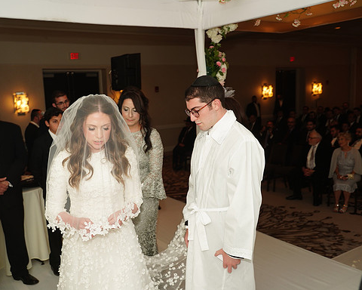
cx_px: 162
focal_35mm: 34
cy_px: 145
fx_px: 364
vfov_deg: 43.4
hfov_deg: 52.7
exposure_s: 1/80
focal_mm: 30
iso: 500
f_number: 4.5
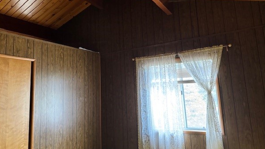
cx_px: 129
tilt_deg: +9.2
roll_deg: +3.3
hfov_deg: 67.9
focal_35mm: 28
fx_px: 197
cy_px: 61
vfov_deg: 41.3
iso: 500
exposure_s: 1/60
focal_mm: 6.76
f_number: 1.78
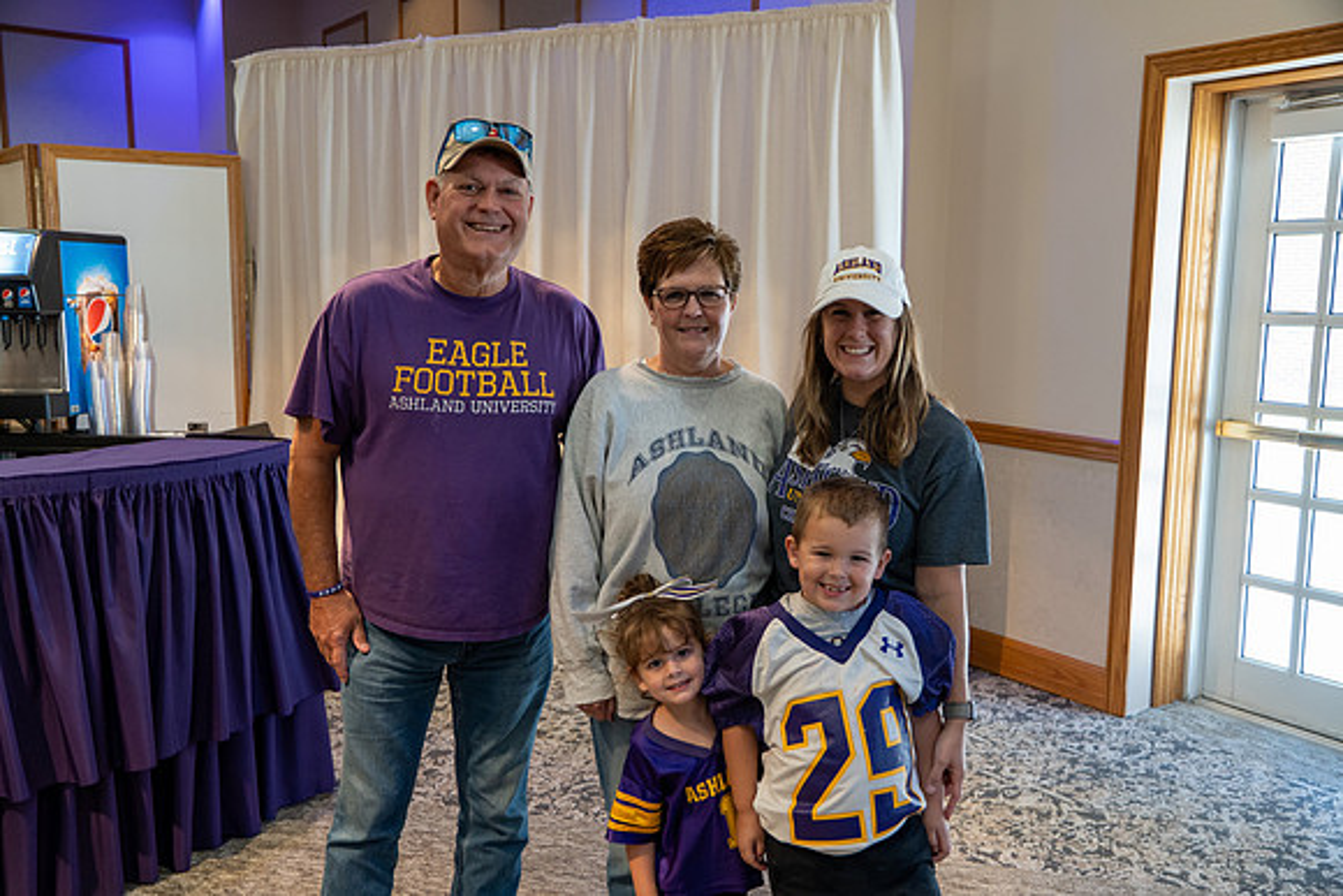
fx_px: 1343
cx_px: 672
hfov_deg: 53.1
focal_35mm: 36
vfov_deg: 36.9
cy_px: 448
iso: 1000
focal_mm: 24
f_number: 2.8
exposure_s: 1/80
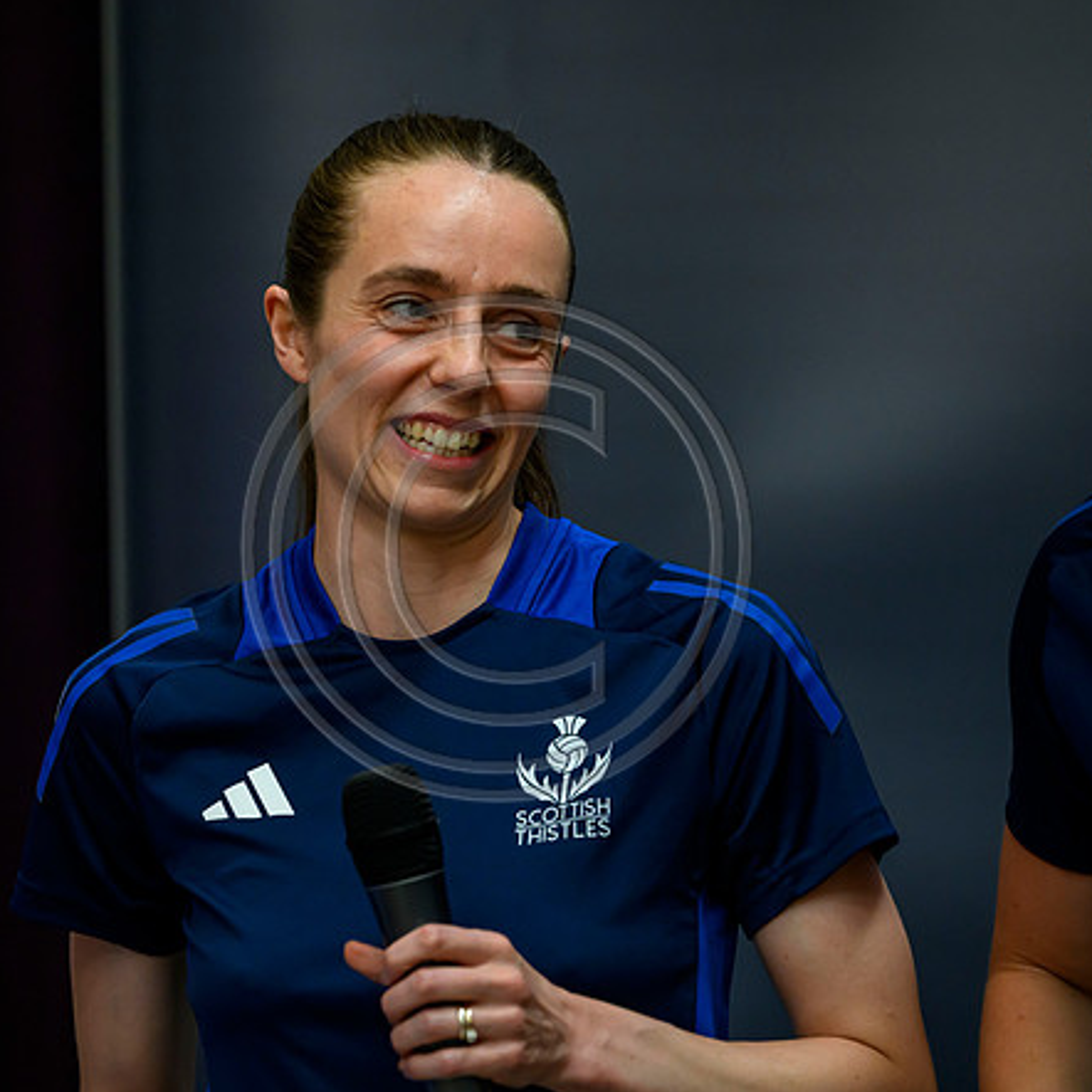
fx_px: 8494
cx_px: 386
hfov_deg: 7.4
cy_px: 546
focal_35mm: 238
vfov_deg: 7.4
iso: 4000
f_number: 3.5
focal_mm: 185
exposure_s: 1/400
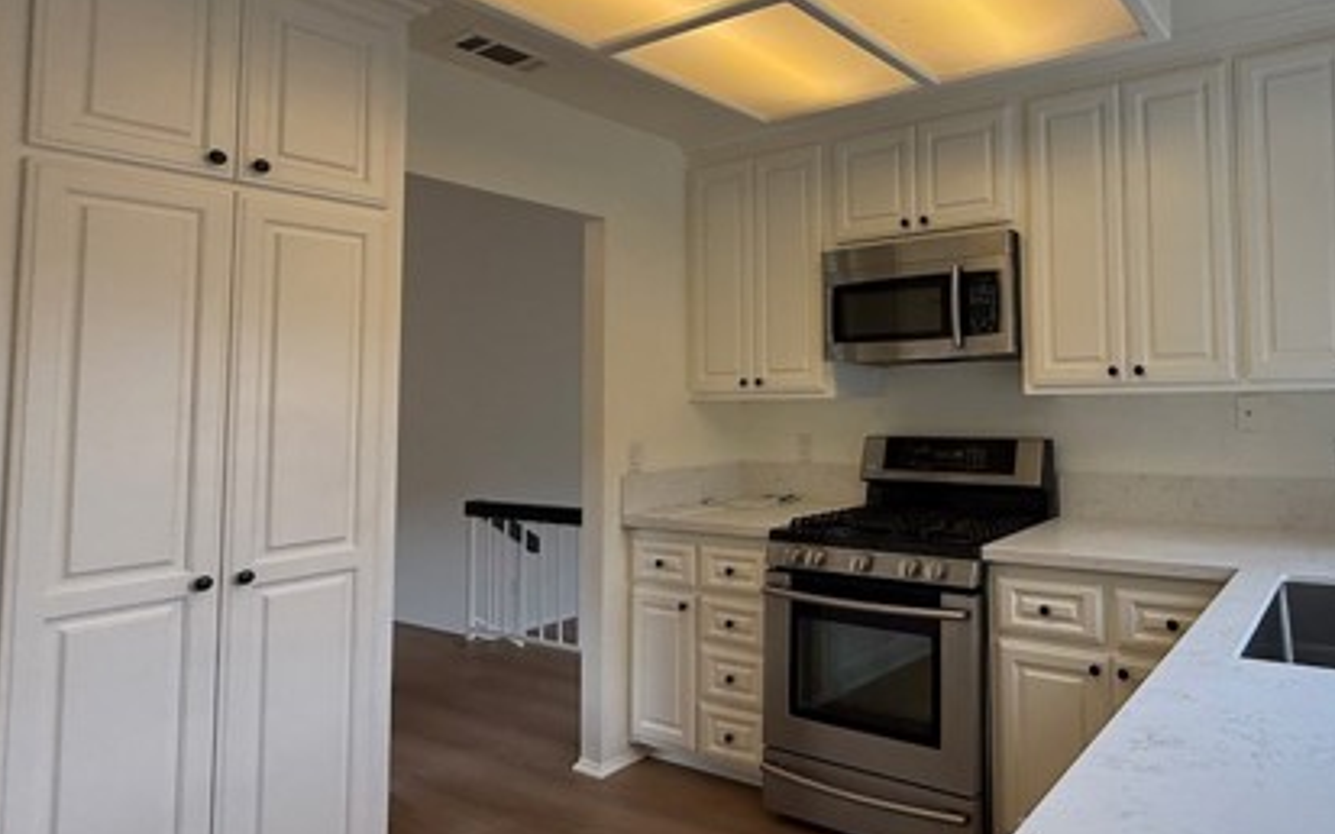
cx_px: 941
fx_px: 837
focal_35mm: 23
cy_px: 352
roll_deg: +0.6
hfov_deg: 73.6
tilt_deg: +3.9
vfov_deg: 52.8
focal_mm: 2.22
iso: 80
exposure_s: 1/120
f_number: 2.2
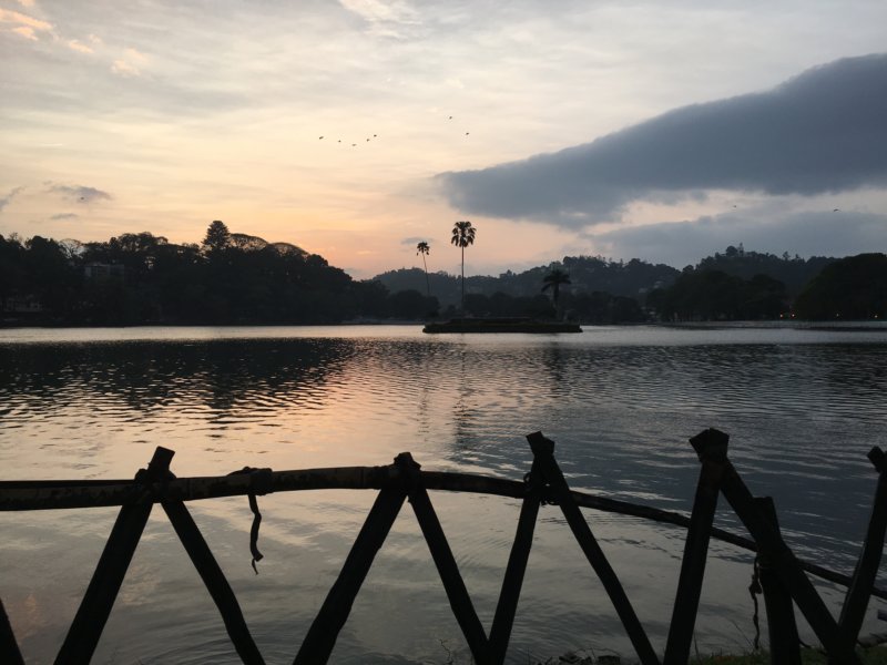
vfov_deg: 48.2
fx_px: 743
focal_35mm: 29
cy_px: 332
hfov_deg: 61.7
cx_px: 444
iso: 25
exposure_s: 1/316
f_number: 2.2
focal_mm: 4.15
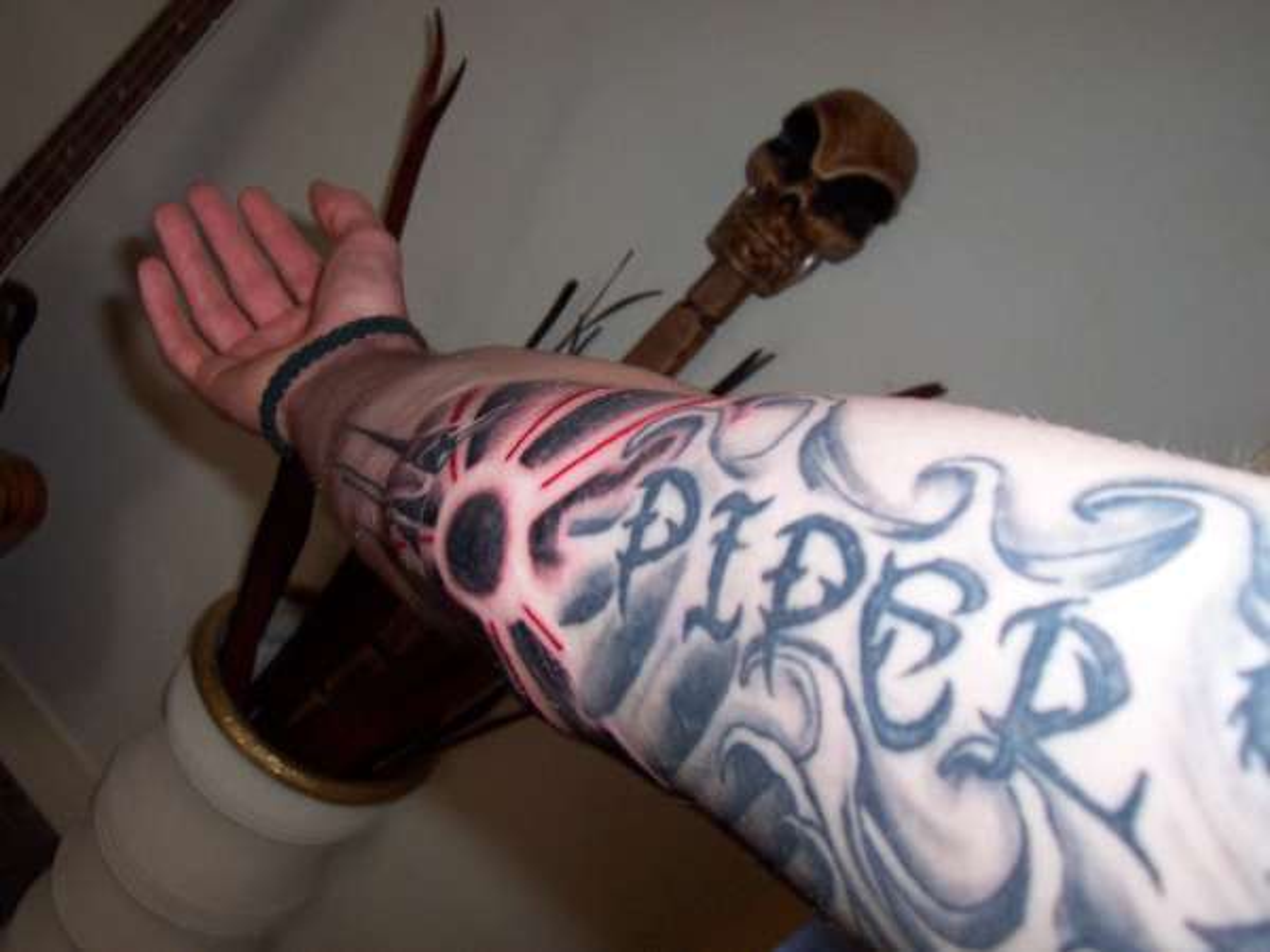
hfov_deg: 50.1
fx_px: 1357
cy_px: 476
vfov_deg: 38.7
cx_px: 635
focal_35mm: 37
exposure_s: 1/60
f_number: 2.8
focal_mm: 5.6
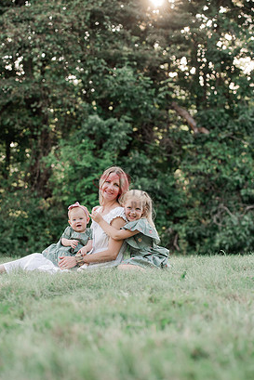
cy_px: 186
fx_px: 814
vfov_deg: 26.3
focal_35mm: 77
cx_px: 118
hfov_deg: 17.7
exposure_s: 1/250
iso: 320
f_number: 3.5
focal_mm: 70
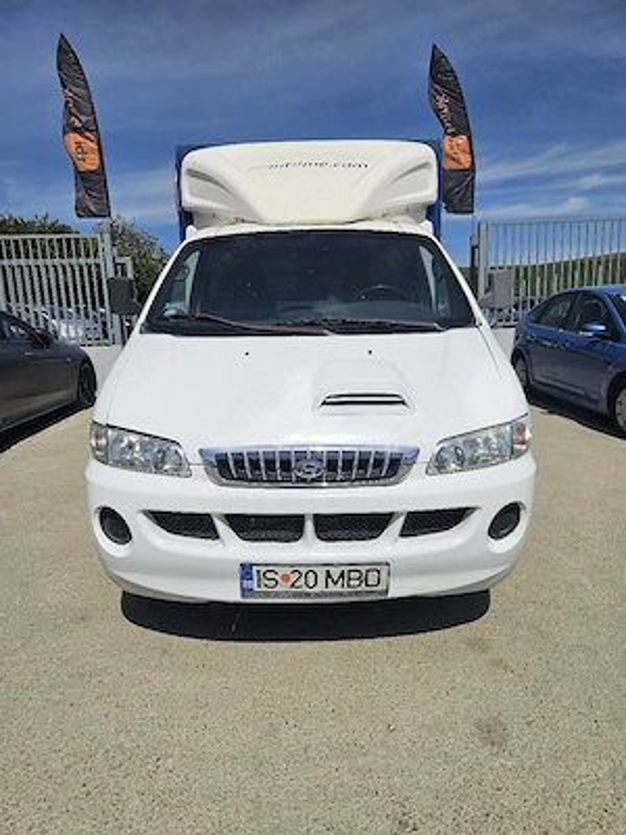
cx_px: 313
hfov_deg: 58.9
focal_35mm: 23
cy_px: 418
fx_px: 555
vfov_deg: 73.9
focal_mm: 5.4
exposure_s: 1/10000
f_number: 1.8
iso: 25
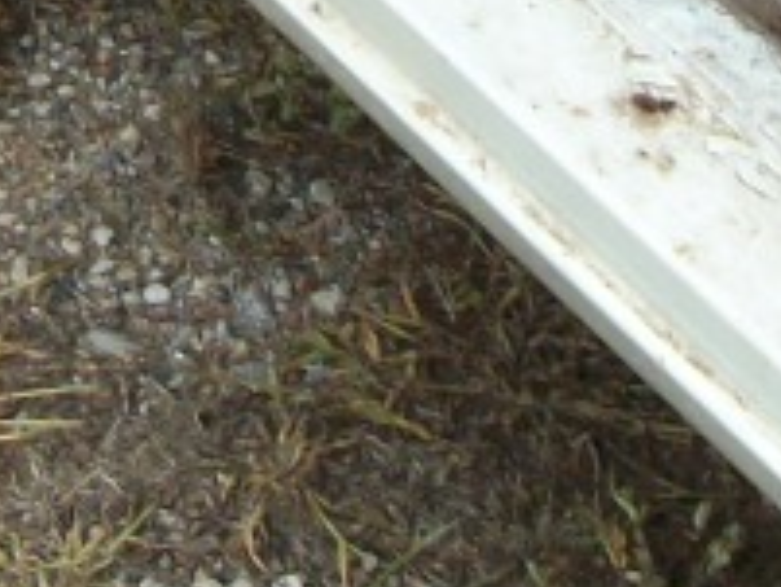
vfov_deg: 7.0
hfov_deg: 9.6
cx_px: -74
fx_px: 4605
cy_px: -704
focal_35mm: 204
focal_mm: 5.7
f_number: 2.9
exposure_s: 1/200
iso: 80
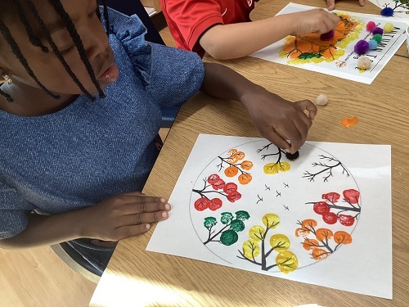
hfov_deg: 58.4
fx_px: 366
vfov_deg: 45.4
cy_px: 154
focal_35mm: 31
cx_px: 204
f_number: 2.4
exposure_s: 1/50
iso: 50
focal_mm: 3.3
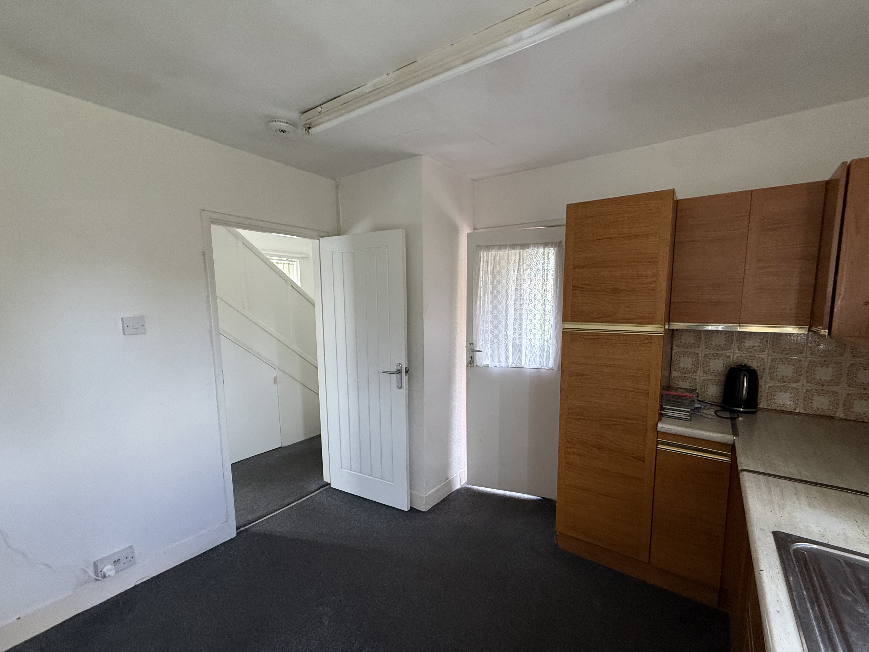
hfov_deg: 98.1
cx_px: 459
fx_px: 377
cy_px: 347
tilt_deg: -7.1
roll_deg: +0.8
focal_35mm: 15
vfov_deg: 81.6
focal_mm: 2.22
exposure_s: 1/99
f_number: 2.2
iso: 320
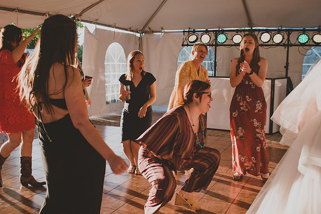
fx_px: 401
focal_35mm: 45
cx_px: 160
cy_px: 107
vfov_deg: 29.9
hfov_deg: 43.6
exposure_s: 1/125
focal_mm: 30
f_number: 5.6
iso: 220
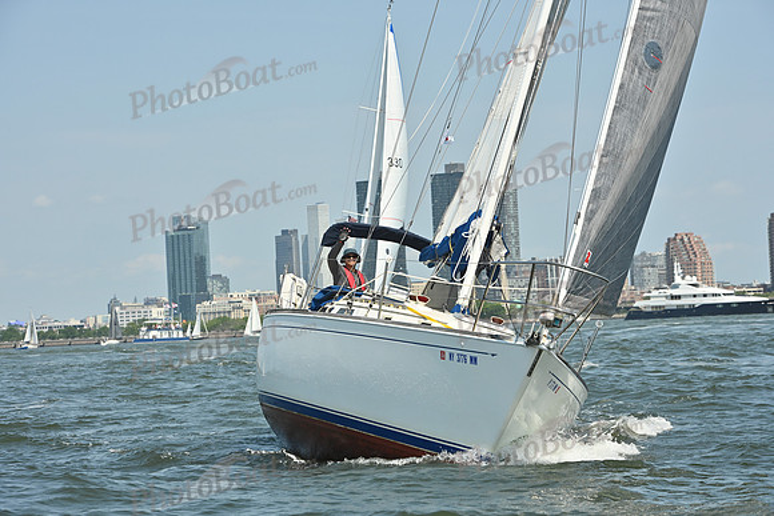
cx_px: 387
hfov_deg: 18.6
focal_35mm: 110
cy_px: 258
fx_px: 2365
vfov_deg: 12.5
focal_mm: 110
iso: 320
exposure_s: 1/1250
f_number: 8
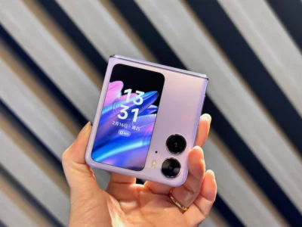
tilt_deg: +0.6
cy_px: 114
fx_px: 419
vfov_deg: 30.3
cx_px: 151
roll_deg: +4.8
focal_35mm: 48
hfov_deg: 39.7
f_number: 1.78
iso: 125
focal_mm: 6.86
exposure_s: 1/60
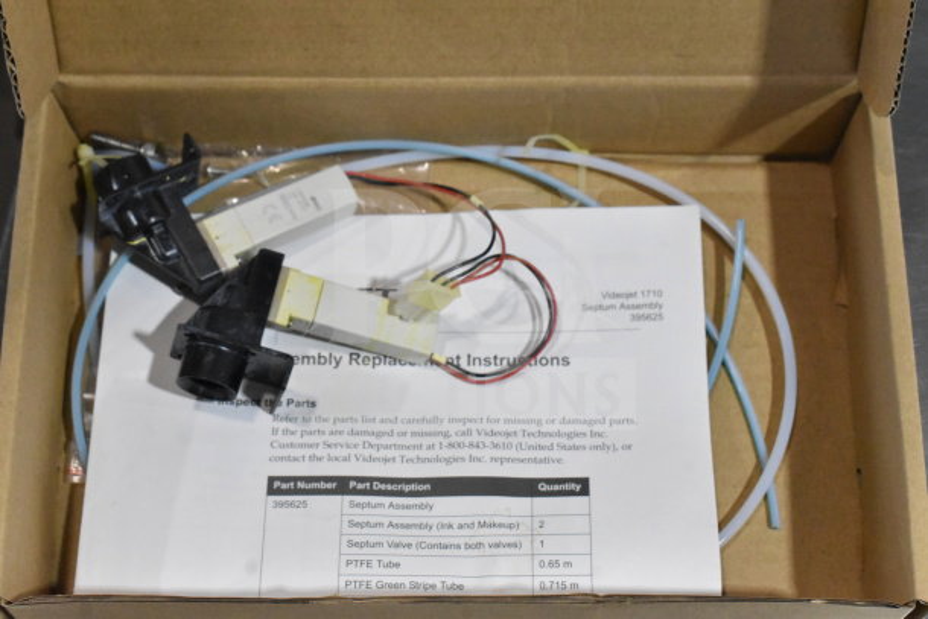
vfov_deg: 20.2
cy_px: 310
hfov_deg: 29.9
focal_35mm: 68
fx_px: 1740
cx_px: 464
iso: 6400
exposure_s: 1/500
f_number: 11
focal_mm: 45
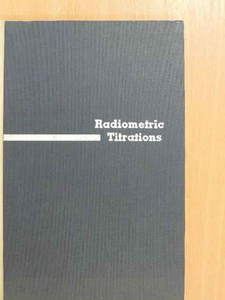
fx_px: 433
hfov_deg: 29.1
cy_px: 150
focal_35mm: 50
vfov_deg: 38.2
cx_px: 112
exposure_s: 1/13
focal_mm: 8.9
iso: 500
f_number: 3.6
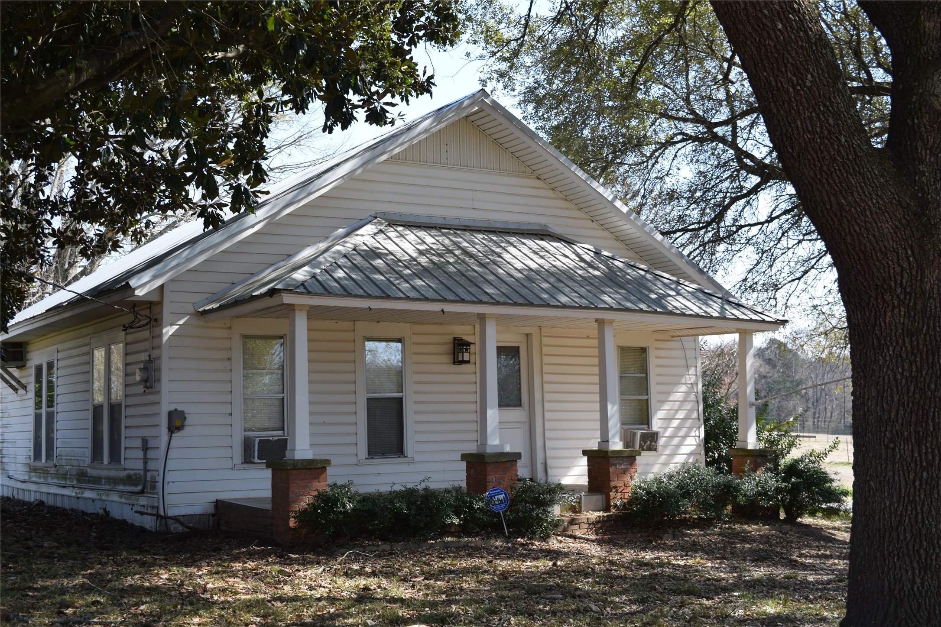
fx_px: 1215
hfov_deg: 42.3
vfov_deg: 28.9
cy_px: 314
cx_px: 470
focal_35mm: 46
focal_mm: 31
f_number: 8
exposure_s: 1/250
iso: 220
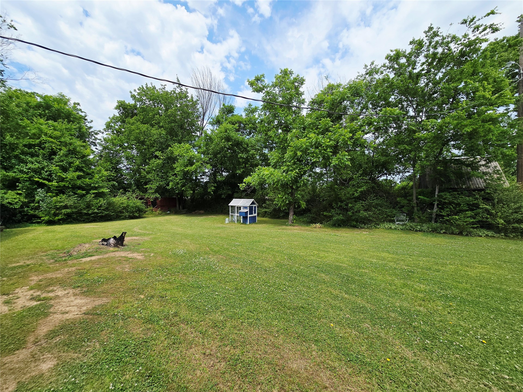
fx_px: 196
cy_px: 196
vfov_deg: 89.9
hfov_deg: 106.2
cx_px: 262
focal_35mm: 13
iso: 50
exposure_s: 1/2500
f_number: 2.2
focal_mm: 2.2
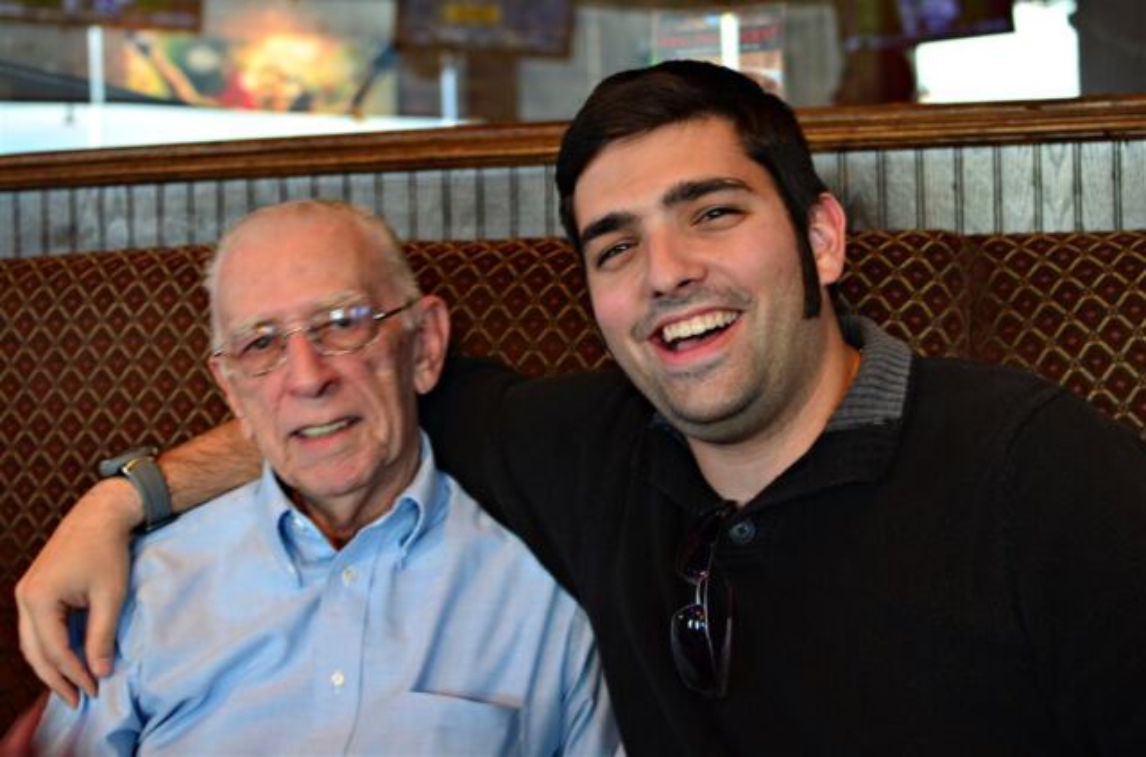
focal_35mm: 52
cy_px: 378
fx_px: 1667
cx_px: 573
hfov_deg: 37.9
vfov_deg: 25.6
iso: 400
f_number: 2.8
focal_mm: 35
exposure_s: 1/50
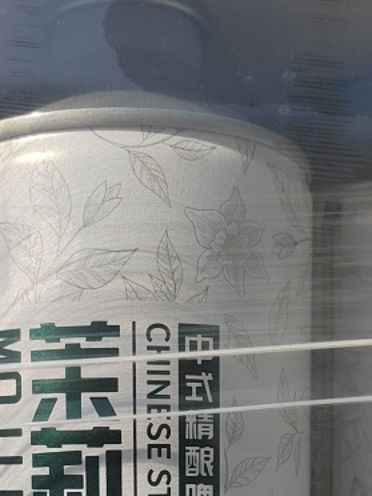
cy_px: 543
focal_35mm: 66
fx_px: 946
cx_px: 180
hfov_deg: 22.3
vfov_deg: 27.0
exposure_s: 1/2000
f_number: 1.9
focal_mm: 5.52
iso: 291
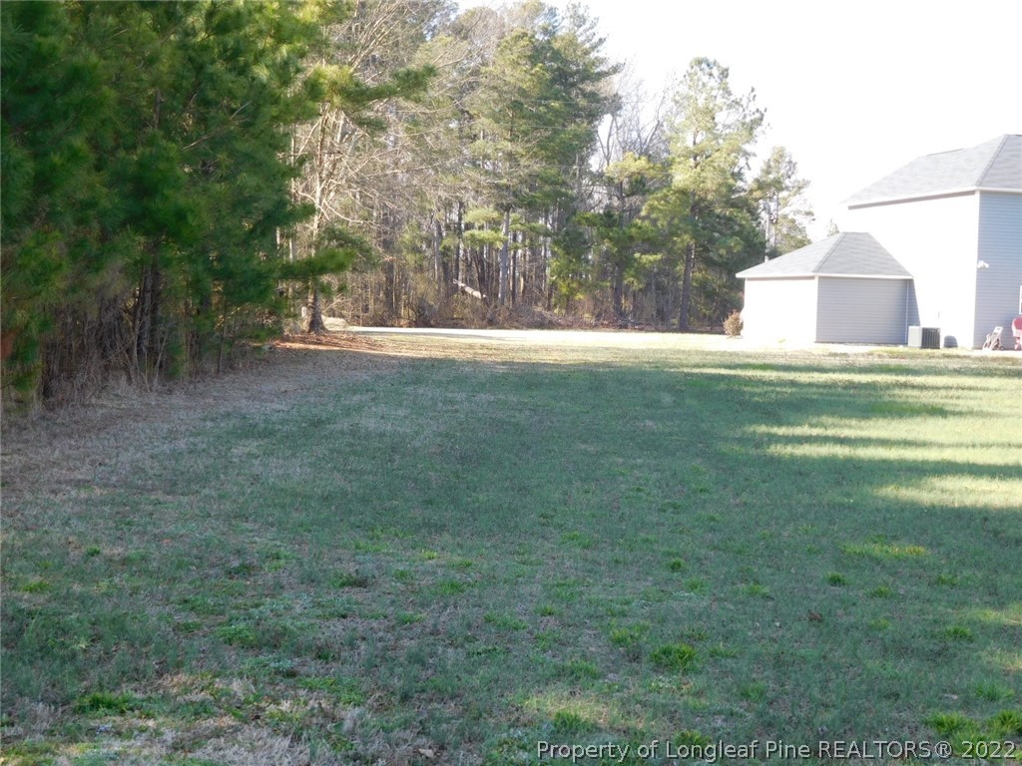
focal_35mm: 50
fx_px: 1476
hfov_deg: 38.2
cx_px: 511
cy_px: 383
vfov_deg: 29.1
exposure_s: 1/160
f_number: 4.1
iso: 125
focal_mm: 8.9
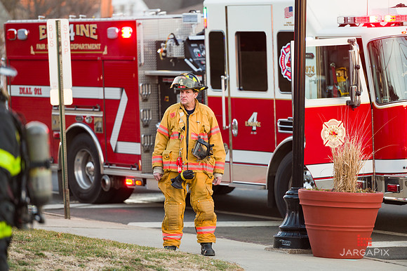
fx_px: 2260
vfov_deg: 6.9
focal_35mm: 200
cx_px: 204
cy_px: 136
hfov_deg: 10.3
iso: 640
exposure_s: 1/250
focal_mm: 200
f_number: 3.2
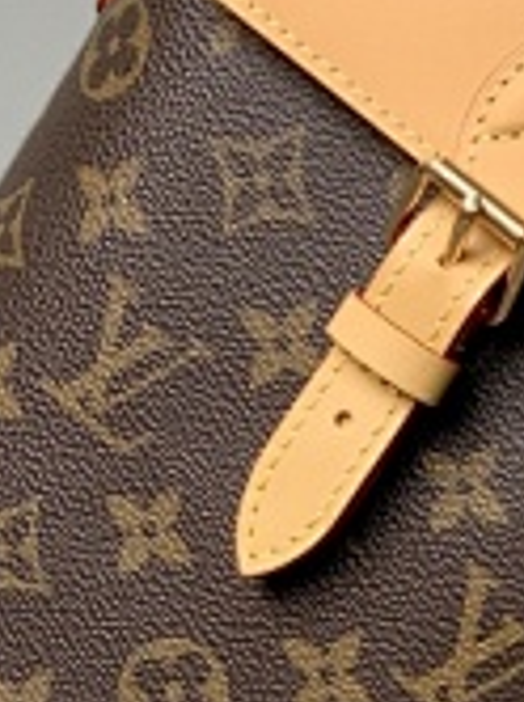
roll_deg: -33.8
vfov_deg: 7.9
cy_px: 178
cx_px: 334
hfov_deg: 5.9
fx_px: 5079
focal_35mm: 251
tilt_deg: -13.9
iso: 20
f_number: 2.4
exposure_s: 1/122
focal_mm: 6
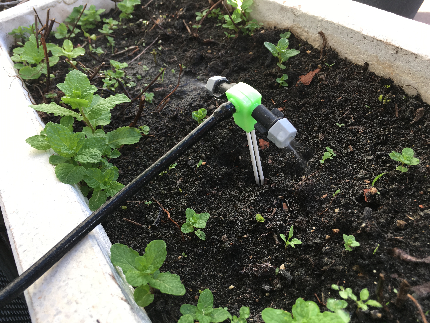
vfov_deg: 48.2
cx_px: 215
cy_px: 162
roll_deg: +12.4
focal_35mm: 29
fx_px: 360
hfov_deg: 61.7
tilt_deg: -43.8
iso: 25
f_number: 2.2
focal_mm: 4.15
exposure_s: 1/103
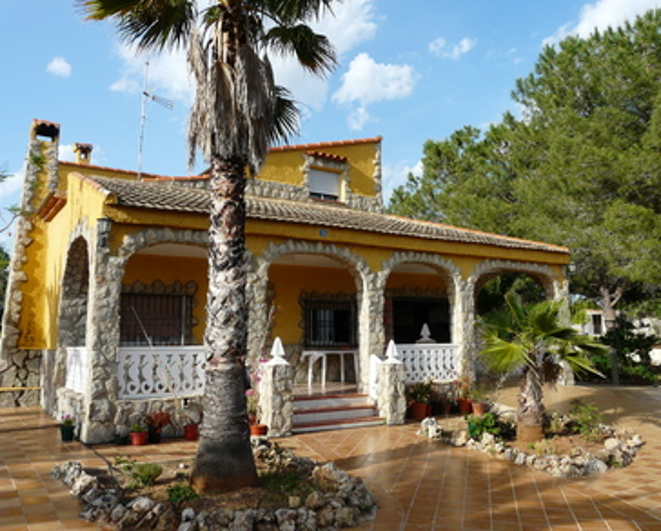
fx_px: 588
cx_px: 345
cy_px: 267
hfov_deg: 58.7
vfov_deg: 48.6
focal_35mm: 30
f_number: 5.6
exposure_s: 1/320
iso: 100
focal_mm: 4.6
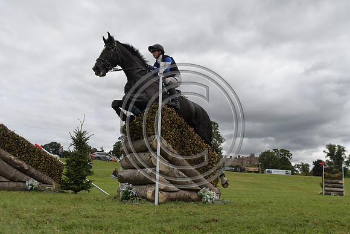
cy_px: 117
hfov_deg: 57.2
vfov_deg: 40.0
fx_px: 321
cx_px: 175
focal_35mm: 33
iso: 720
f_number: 5.6
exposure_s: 1/4000
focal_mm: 22
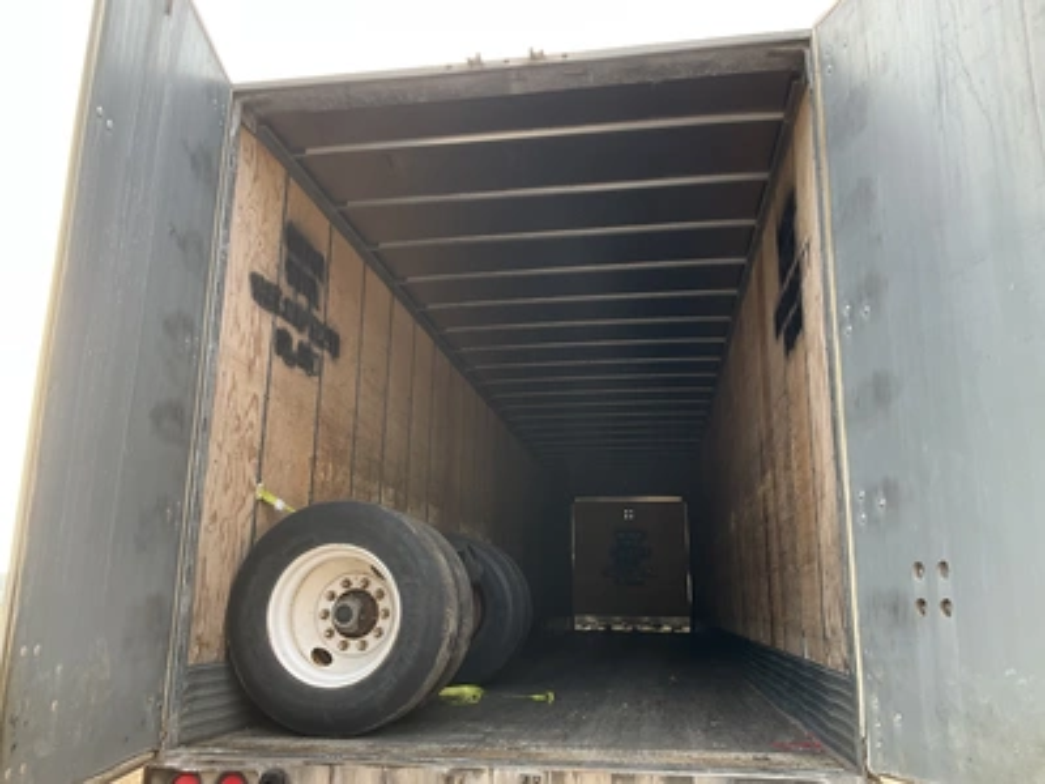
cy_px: 392
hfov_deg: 61.7
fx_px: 875
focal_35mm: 29
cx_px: 522
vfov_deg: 48.2
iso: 25
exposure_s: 1/122
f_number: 1.8
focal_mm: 3
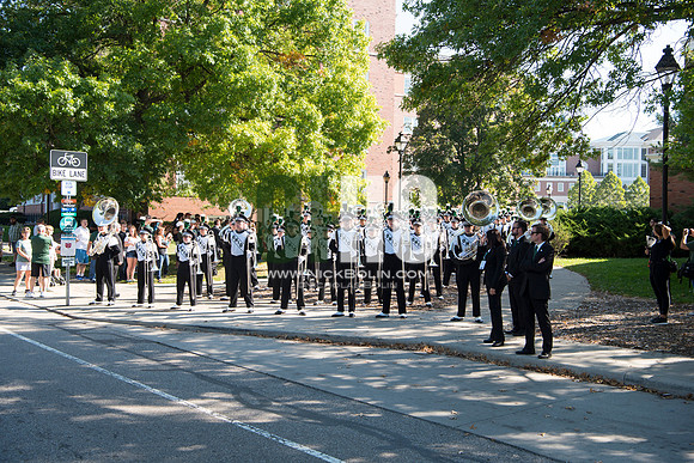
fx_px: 771
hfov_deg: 48.4
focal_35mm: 40
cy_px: 232
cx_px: 347
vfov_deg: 33.4
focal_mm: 40
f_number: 5.6
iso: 125
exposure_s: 1/200
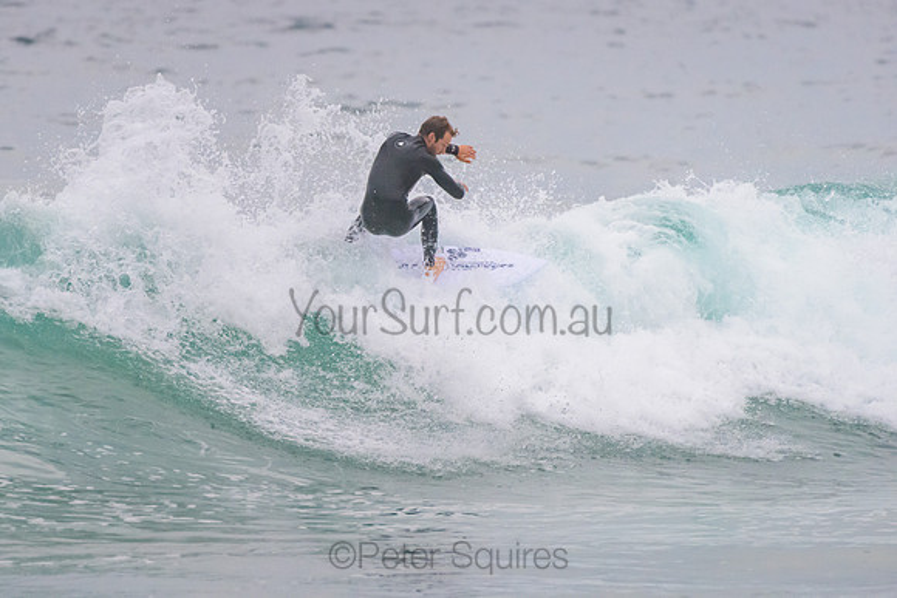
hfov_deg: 3.4
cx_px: 347
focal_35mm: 613
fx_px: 15280
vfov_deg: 2.2
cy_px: 287
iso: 2000
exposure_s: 1/1250
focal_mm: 500
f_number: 5.6
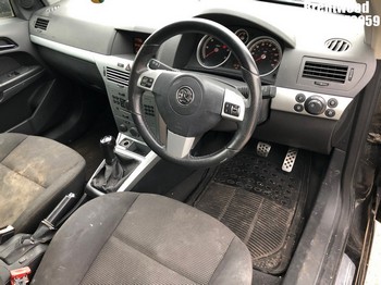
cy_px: 142
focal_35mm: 28
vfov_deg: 49.7
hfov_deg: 63.5
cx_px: 190
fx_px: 308
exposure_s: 1/30
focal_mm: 4
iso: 32
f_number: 1.8
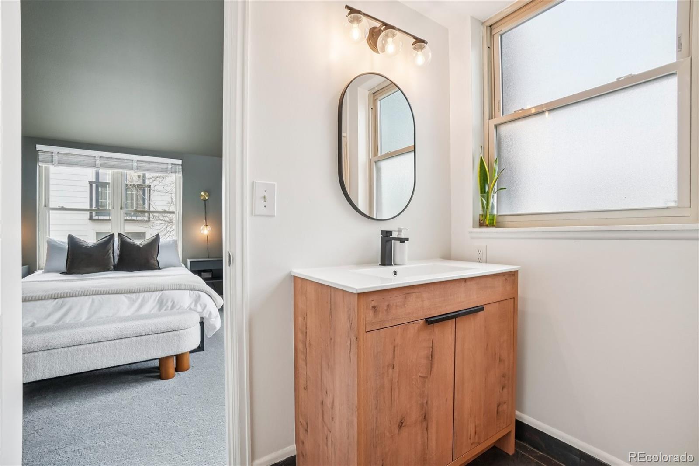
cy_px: 233
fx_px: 291
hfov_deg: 100.4
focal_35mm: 15
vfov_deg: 77.3
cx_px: 350
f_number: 8
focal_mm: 10
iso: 400
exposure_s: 1/40
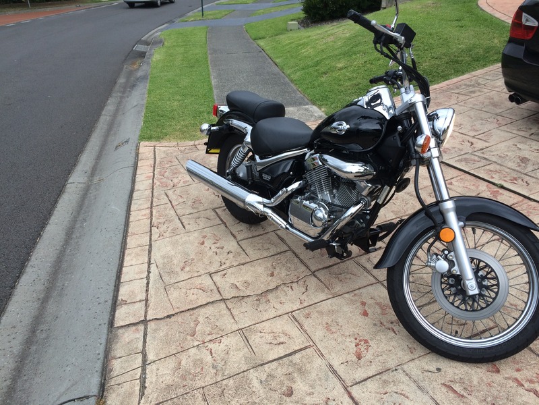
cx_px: 270
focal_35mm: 29
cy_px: 202
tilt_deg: -27.2
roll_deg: +1.8
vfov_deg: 48.2
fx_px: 452
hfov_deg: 61.7
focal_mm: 4.15
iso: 32
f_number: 2.2
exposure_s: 1/119
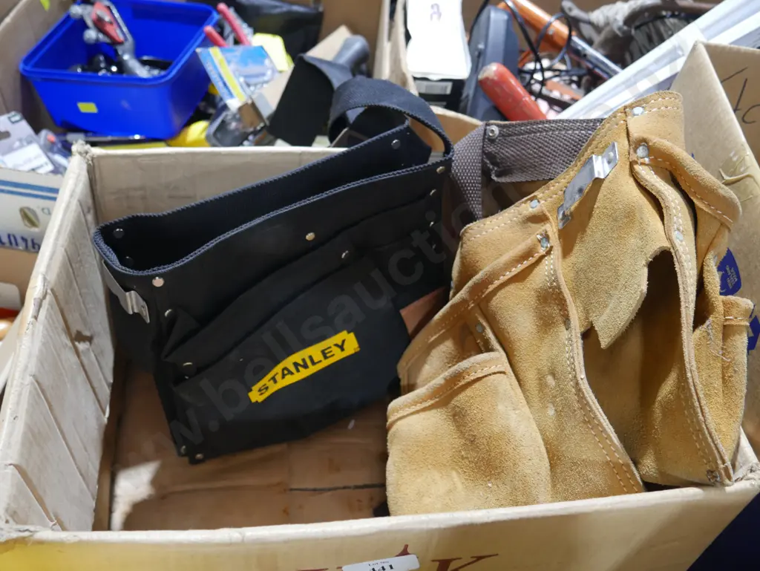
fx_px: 747
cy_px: 286
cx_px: 380
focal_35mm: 34
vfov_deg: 41.8
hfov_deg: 53.9
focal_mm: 17
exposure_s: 1/60
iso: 1000
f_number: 4
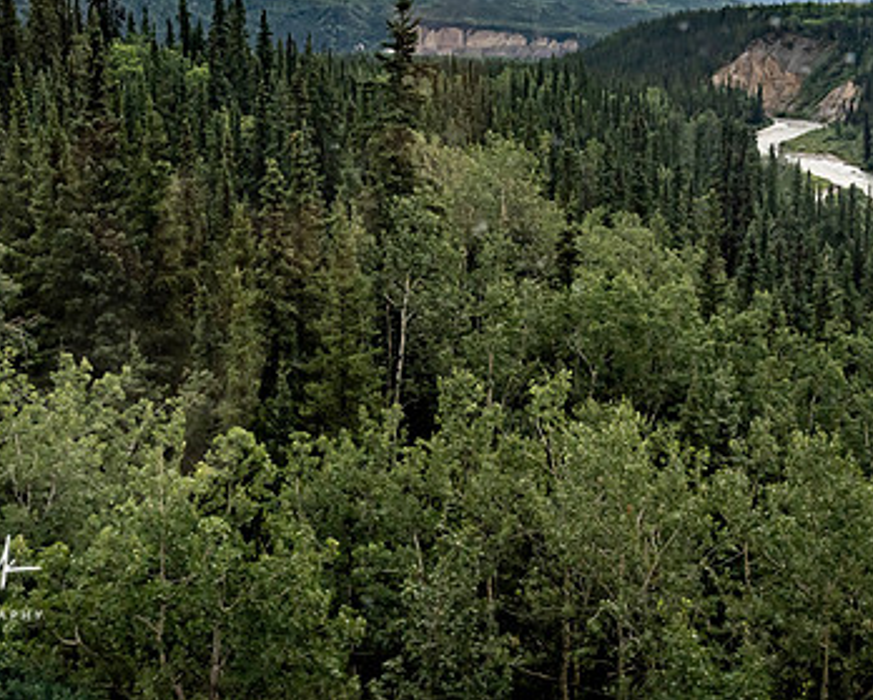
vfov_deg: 37.1
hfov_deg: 46.8
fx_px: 1009
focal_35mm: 39
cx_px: 411
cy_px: 157
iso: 400
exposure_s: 1/400
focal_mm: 12
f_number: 6.3
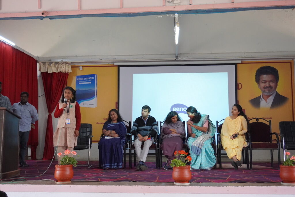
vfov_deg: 31.9
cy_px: 98
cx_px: 148
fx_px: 344
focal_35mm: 42
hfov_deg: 46.4
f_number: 4.5
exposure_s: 1/160
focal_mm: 28
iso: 4000
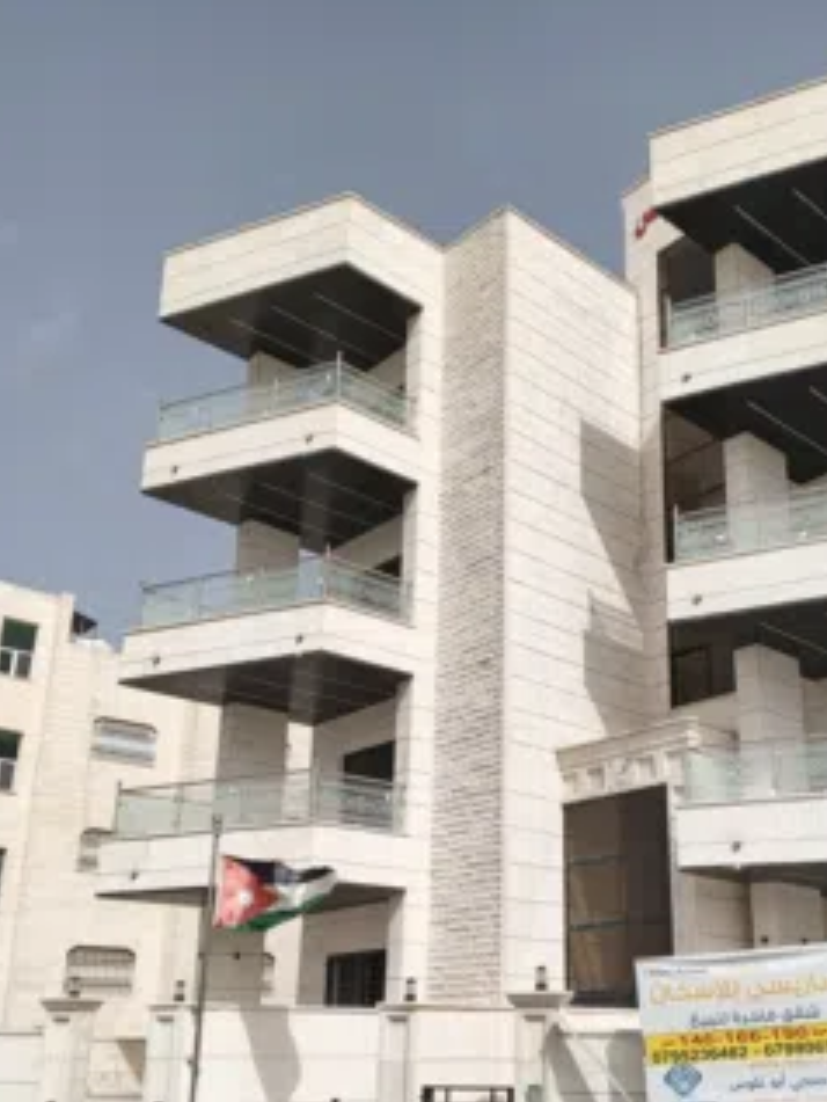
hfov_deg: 47.9
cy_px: 688
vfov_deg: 60.8
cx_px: 511
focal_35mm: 29
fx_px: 923
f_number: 1.6
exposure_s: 1/546
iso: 50
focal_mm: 4.09
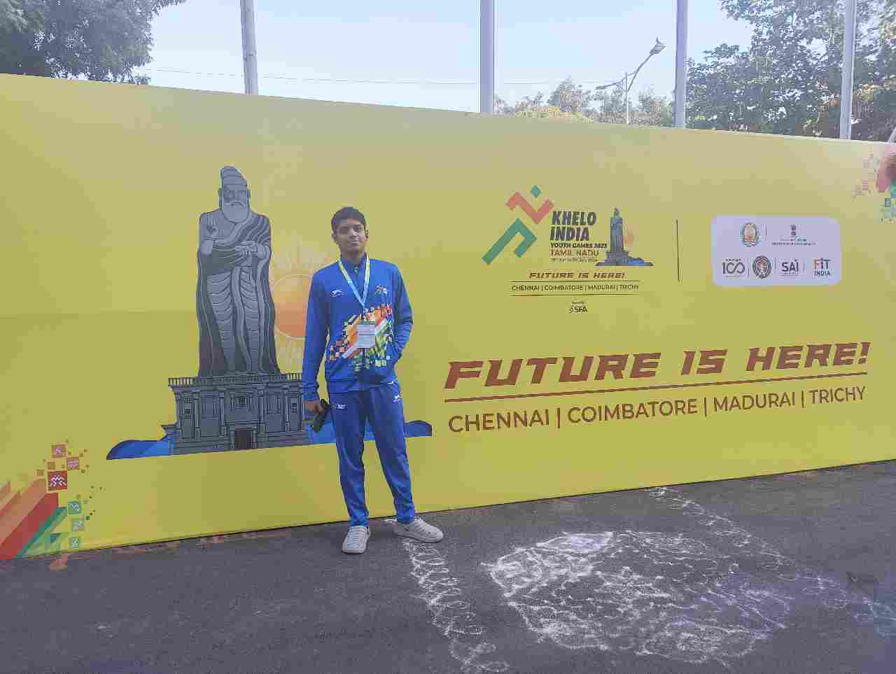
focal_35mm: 23
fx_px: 596
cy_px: 337
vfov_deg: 59.0
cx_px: 448
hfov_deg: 73.9
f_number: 1.8
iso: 50
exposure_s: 1/662
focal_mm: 6.06
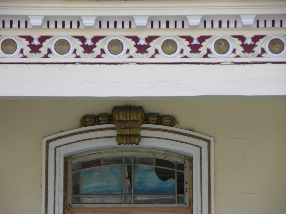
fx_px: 1487
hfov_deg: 11.0
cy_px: 107
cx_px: 143
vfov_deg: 8.2
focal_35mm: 180
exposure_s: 1/161
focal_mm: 44.7
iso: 50
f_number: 4
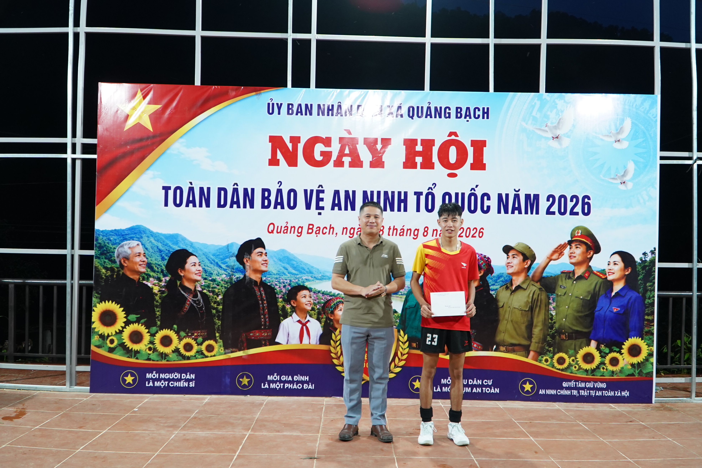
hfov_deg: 60.3
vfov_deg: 42.3
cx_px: 351
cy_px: 234
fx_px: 604
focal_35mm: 31
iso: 2000
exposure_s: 1/40
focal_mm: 21
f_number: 4
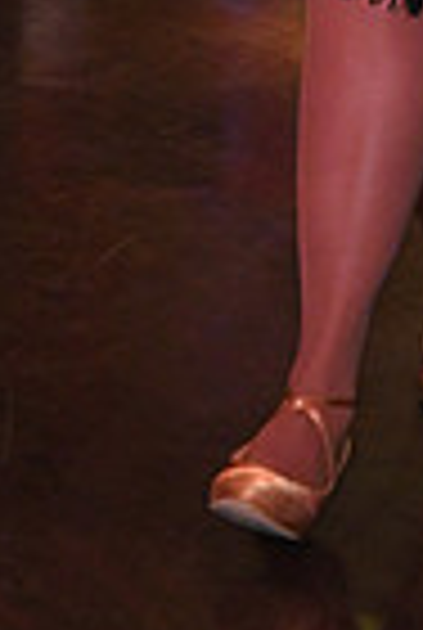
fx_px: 5437
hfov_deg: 4.4
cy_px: -432
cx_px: 461
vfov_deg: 6.5
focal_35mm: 310
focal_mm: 75
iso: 4000
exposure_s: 1/100
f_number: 4
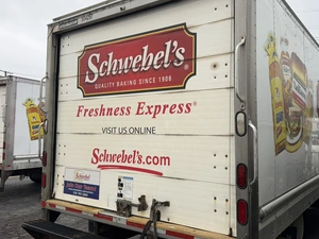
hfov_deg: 56.6
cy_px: 113
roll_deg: +1.0
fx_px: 295
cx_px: 181
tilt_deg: +3.4
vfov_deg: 44.1
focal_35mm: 32
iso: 80
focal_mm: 6.76
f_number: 1.78
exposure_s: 1/1174
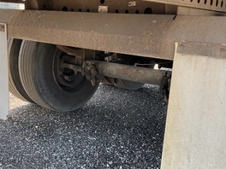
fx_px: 287
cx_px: 103
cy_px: 89
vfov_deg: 32.9
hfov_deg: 42.9
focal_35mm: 44
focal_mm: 3
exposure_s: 1/127
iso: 32
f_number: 1.8
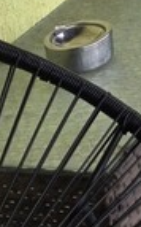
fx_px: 1079
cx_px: 314
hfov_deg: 7.1
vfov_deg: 10.5
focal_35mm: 175
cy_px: -303
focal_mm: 6.3
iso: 32
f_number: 1.7
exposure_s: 1/180
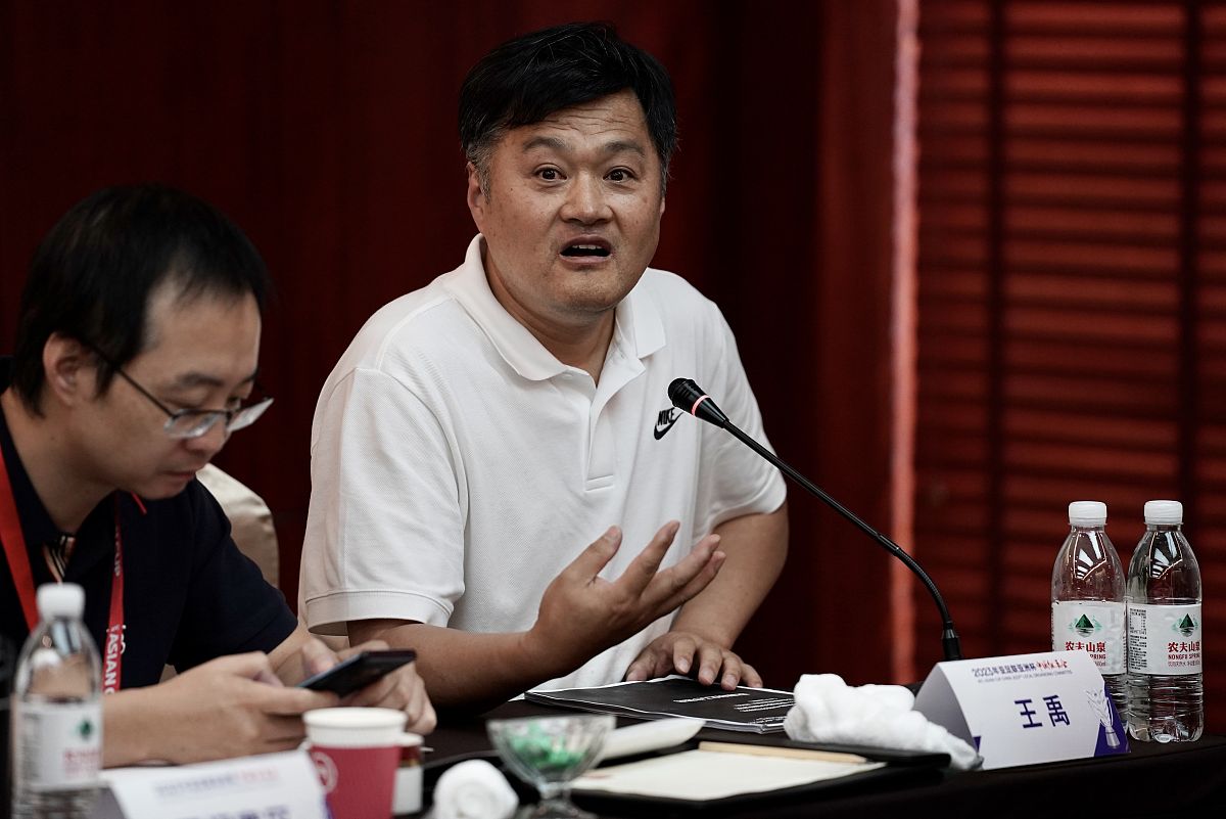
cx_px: 613
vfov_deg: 7.2
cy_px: 410
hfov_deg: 10.7
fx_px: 6541
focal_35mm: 192
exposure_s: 1/320
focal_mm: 192
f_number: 2.8
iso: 2000
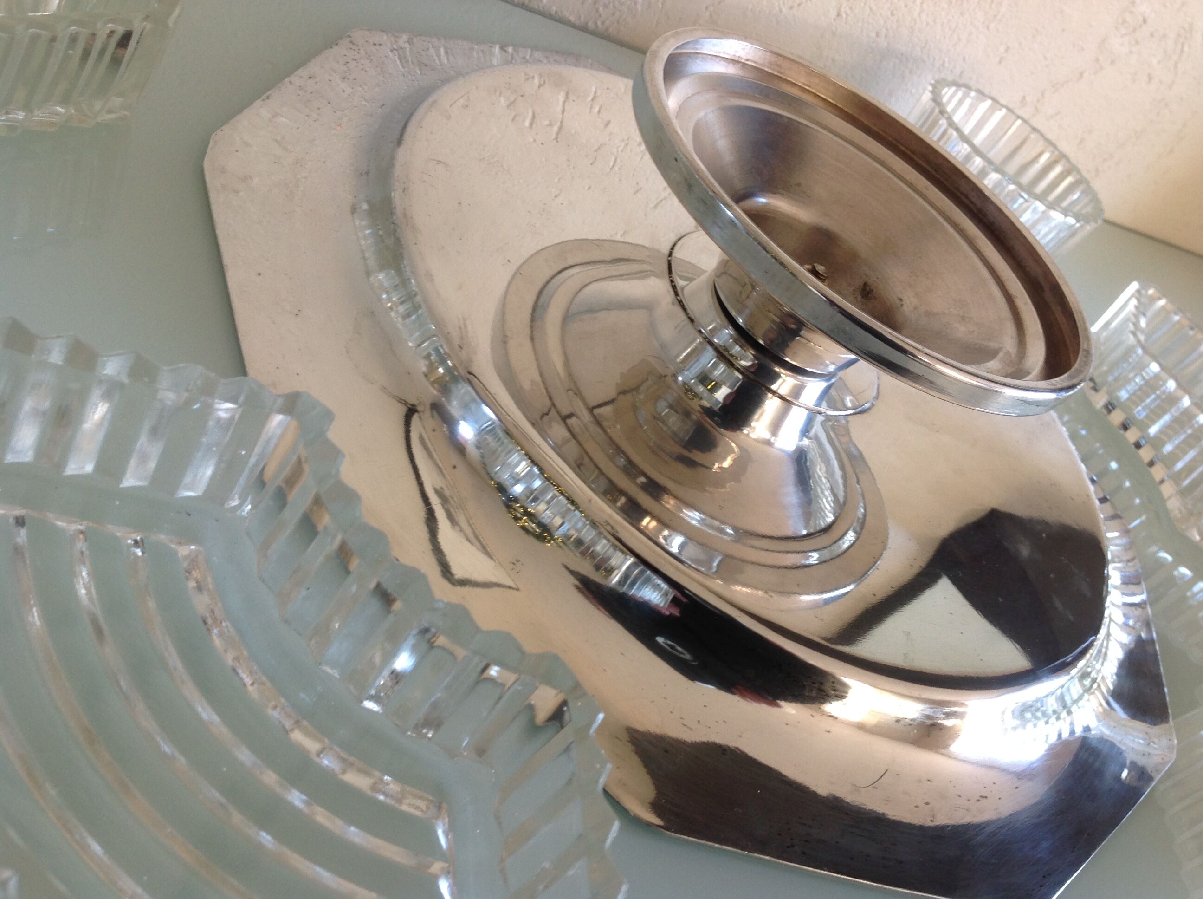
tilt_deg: -36.8
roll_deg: -38.1
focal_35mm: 35
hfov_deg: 52.7
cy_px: 450
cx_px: 602
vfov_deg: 40.6
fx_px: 1215
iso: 50
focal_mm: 4.28
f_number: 2.4
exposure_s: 1/24
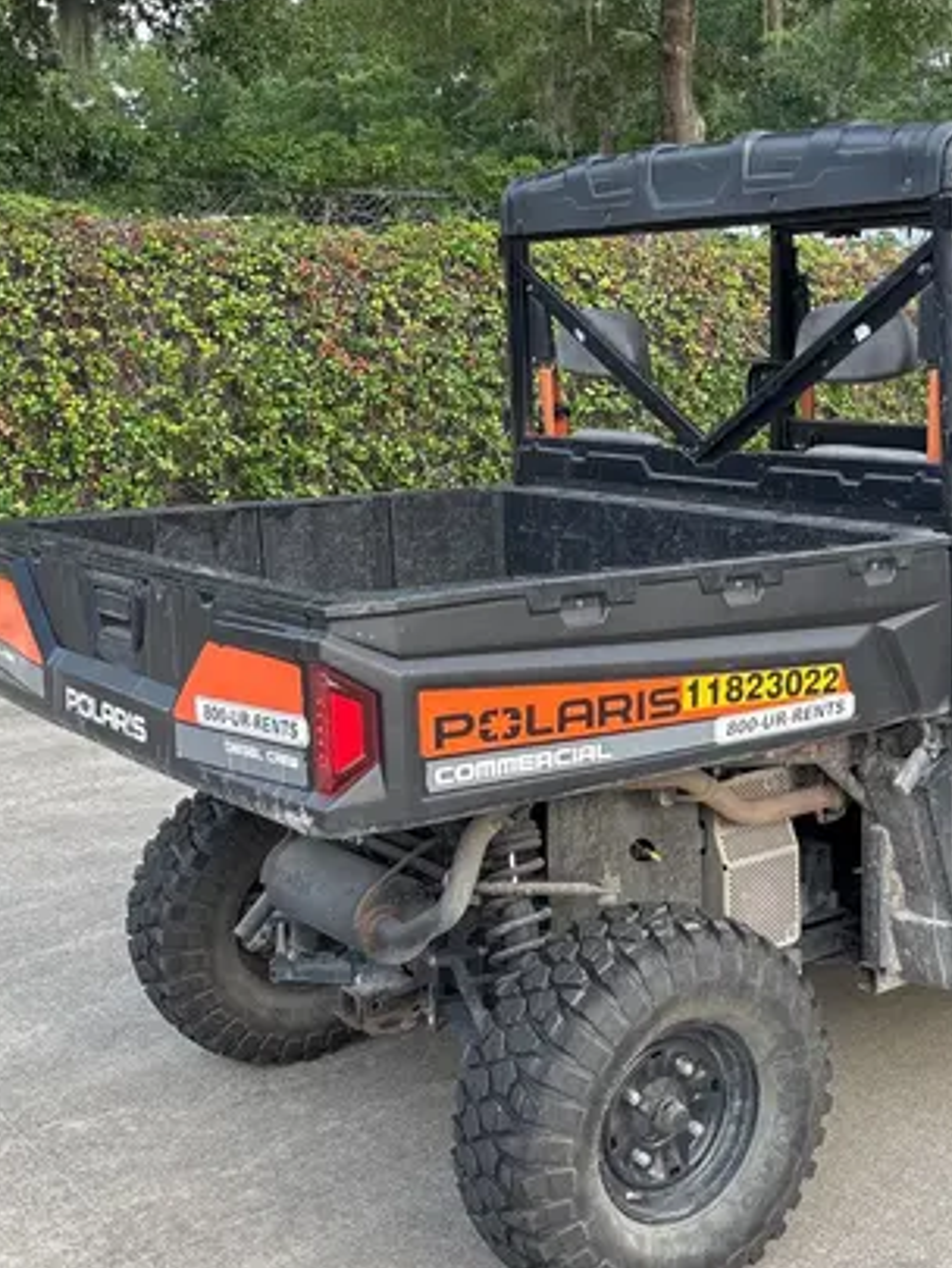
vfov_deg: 40.4
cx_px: 786
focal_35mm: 47
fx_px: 1723
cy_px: 653
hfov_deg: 30.0
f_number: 1.6
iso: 32
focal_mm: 5.96
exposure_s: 1/155
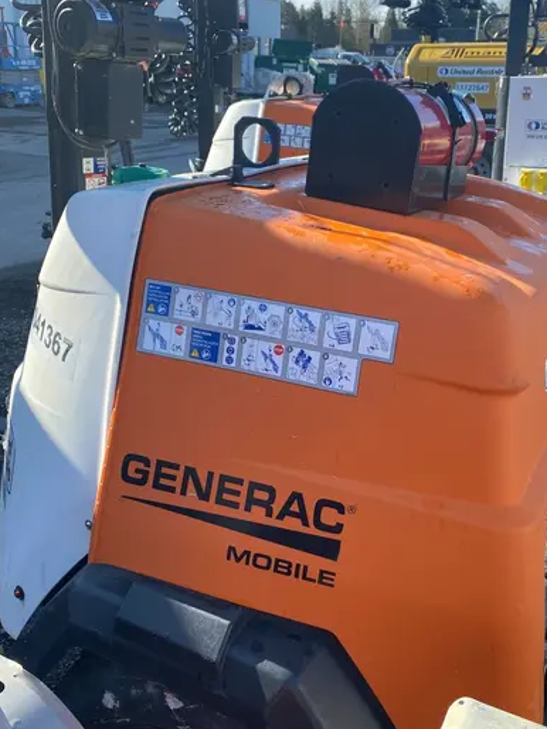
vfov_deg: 50.1
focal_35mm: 37
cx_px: 293
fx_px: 780
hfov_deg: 38.6
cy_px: 359
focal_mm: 4.25
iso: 32
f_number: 1.8
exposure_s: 1/877
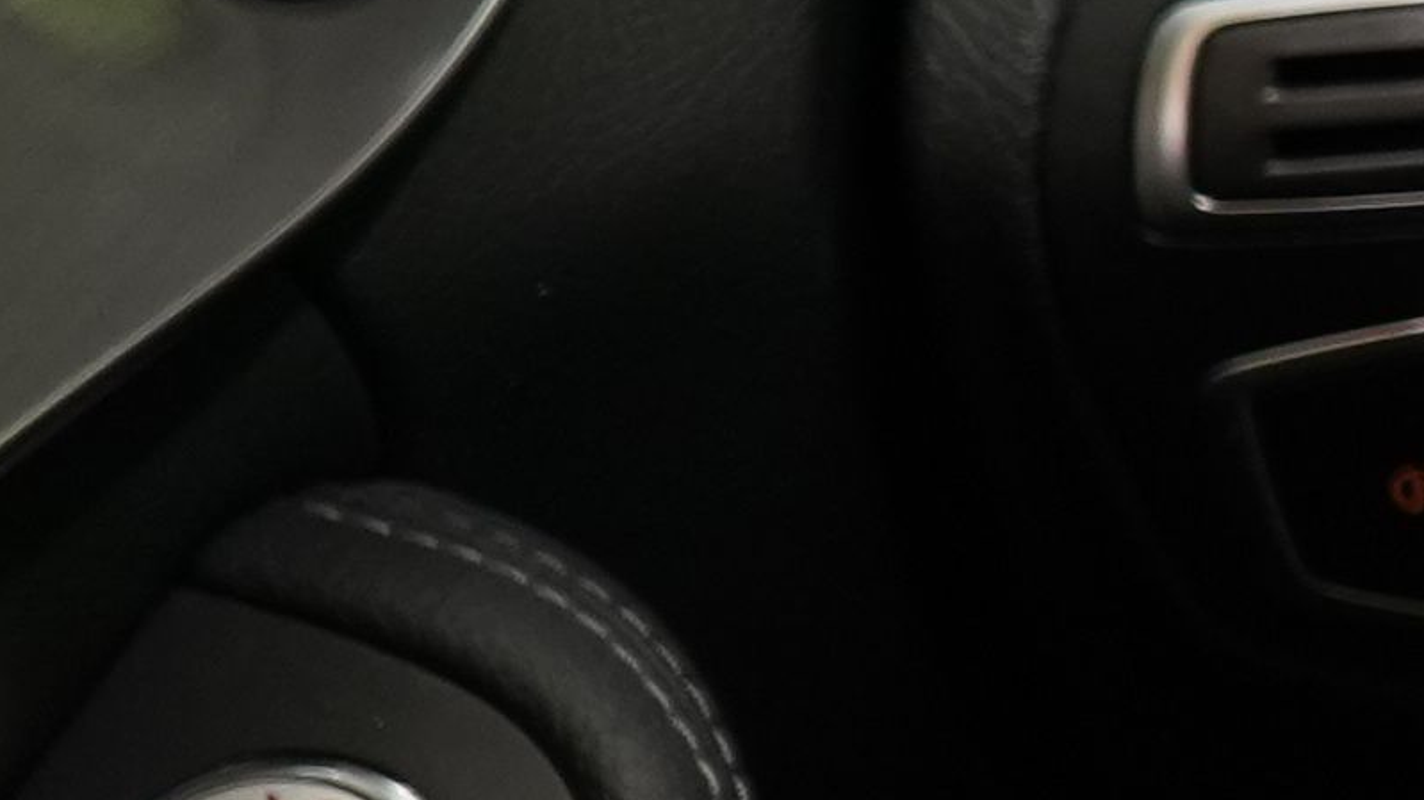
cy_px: -212
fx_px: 8909
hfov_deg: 7.9
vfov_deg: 5.1
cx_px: 4274
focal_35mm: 236
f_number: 5
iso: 1250
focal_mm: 30
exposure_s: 1/25
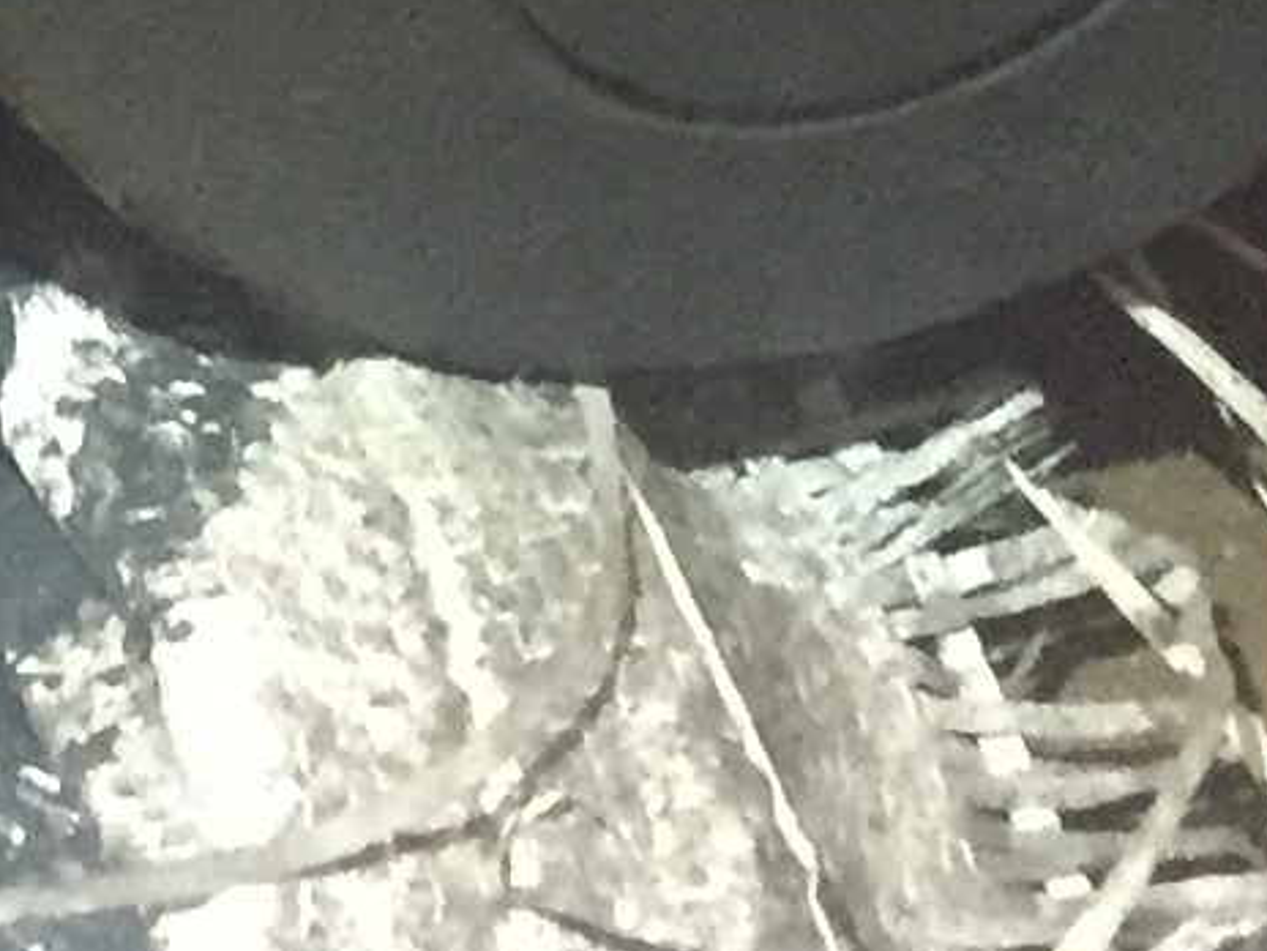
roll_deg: -1.3
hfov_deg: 9.5
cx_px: -486
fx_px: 7467
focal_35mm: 204
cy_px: -1828
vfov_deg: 6.7
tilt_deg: -36.3
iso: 400
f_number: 2.2
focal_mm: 4.15
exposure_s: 1/17
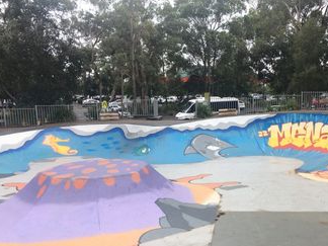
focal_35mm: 43
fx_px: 407
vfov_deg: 33.1
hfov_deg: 42.8
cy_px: 176
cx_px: 237
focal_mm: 4.15
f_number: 2.2
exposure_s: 1/646
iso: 25
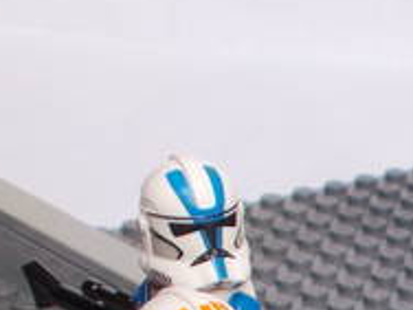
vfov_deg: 8.5
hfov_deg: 11.5
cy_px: 674
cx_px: 672
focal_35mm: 163
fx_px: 1945
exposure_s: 1/50
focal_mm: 6
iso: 80
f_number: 3.6
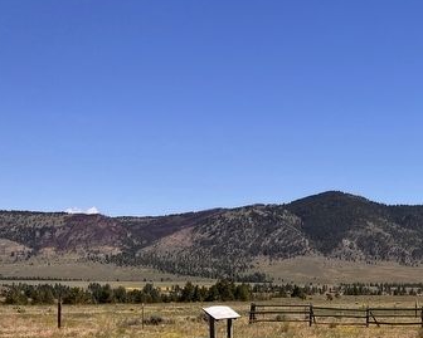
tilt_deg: -1.8
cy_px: 302
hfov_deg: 26.6
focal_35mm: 65
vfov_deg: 22.9
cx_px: 475
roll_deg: -0.2
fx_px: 814
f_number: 1.8
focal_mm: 3.99
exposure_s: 1/2114
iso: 32
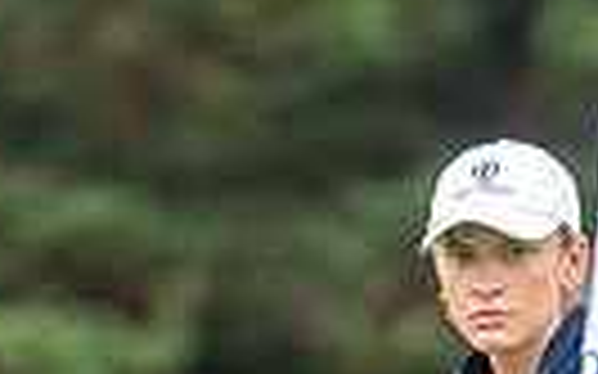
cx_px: 391
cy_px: 793
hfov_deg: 1.4
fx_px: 25332
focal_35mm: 1555
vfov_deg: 0.8
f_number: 5
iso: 400
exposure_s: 1/1250
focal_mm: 300
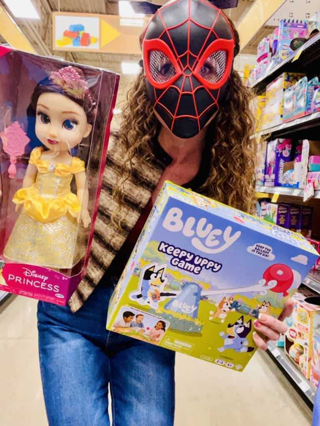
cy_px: 213
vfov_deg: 60.0
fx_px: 370
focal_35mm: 30
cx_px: 160
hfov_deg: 46.8
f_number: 2.2
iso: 250
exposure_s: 1/60
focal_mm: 2.71
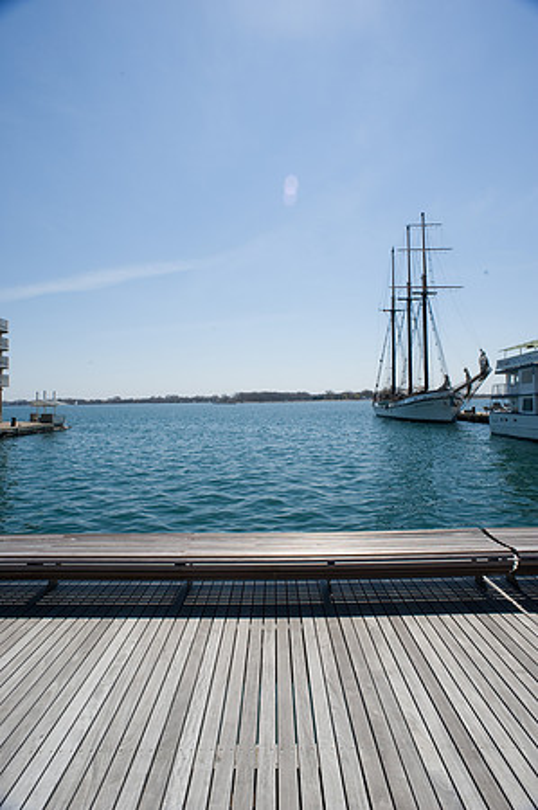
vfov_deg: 84.0
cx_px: 269
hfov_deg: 61.8
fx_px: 449
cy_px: 405
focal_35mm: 20
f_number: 16
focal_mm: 20
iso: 200
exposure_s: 1/250
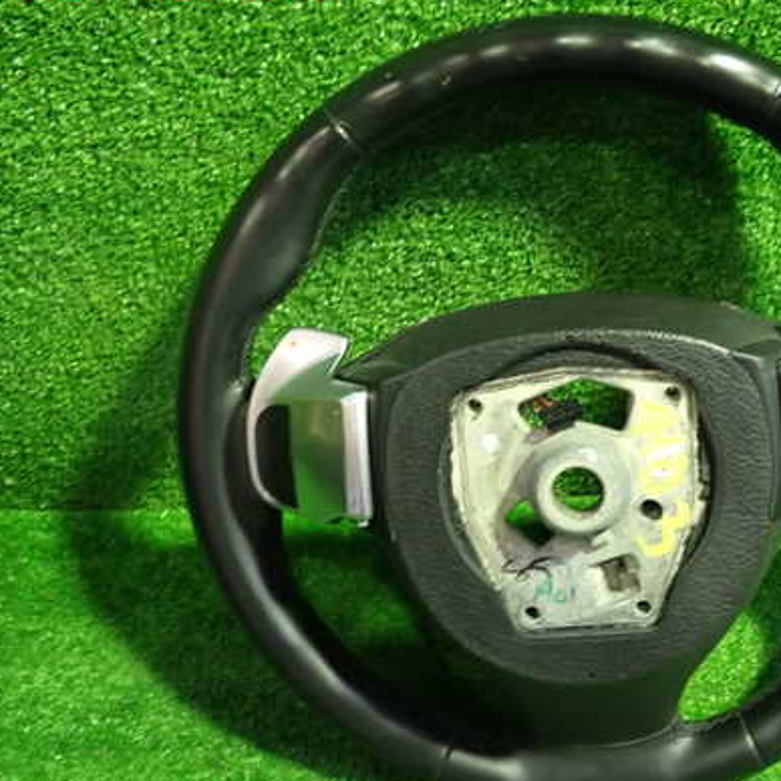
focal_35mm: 41
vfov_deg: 40.9
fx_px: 1047
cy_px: 409
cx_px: 590
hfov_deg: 39.8
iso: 500
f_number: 2.3
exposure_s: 1/30
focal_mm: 5.4
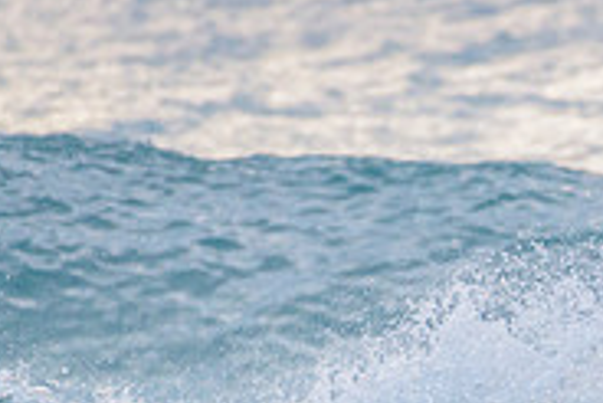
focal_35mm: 1934
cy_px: 583
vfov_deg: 0.7
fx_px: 32419
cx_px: 771
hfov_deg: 1.1
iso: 720
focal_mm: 500
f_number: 5.6
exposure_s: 1/1250
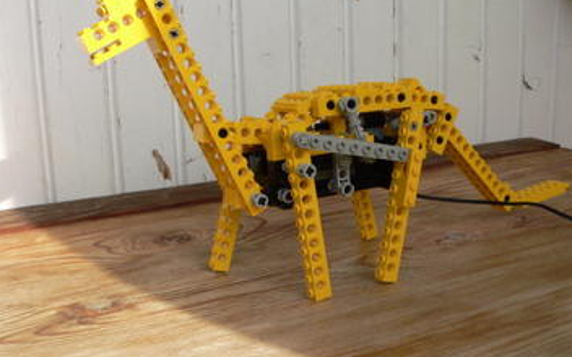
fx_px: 608
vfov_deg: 32.7
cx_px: 289
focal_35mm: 39
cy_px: 162
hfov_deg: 50.4
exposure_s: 1/1000
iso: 400
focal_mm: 6
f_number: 5.6
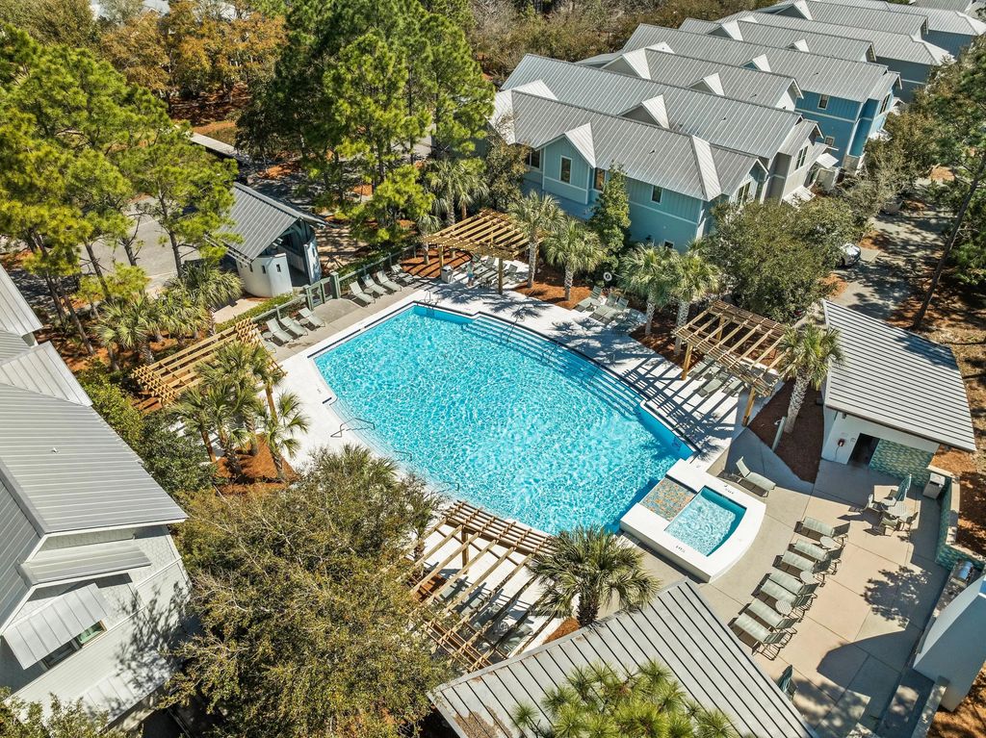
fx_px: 683
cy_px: 369
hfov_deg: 71.6
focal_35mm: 24
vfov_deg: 56.8
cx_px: 493
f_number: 2.8
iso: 120
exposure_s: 1/1250
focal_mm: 12.29
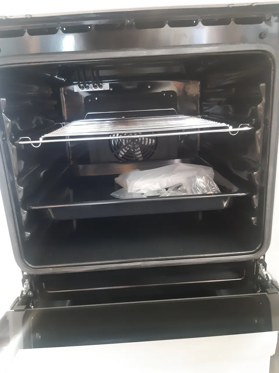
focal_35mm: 26
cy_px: 186
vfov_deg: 67.3
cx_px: 140
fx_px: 279
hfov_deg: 53.1
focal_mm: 3.92
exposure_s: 1/20
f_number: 1.7
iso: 640
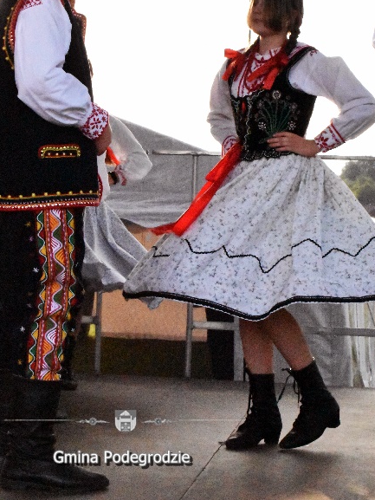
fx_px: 1155
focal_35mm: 80
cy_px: 165
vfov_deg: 24.3
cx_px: 226
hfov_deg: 18.4
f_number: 20
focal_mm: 40
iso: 25600
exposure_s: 1/1600
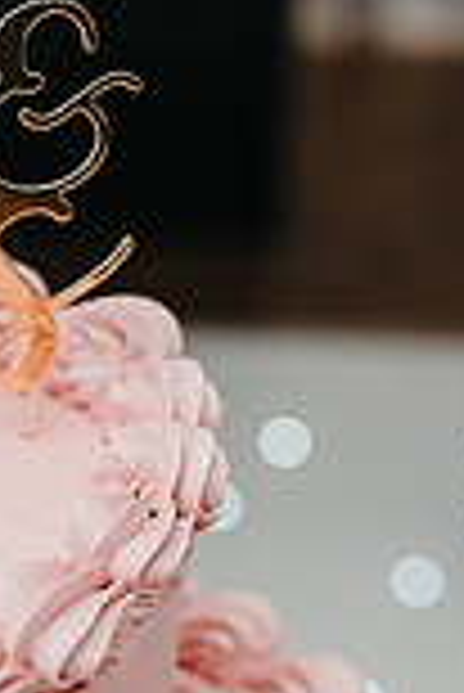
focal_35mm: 102
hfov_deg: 13.0
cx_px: -135
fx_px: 1967
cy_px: 432
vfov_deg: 20.0
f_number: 2.8
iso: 800
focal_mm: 35
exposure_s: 1/160
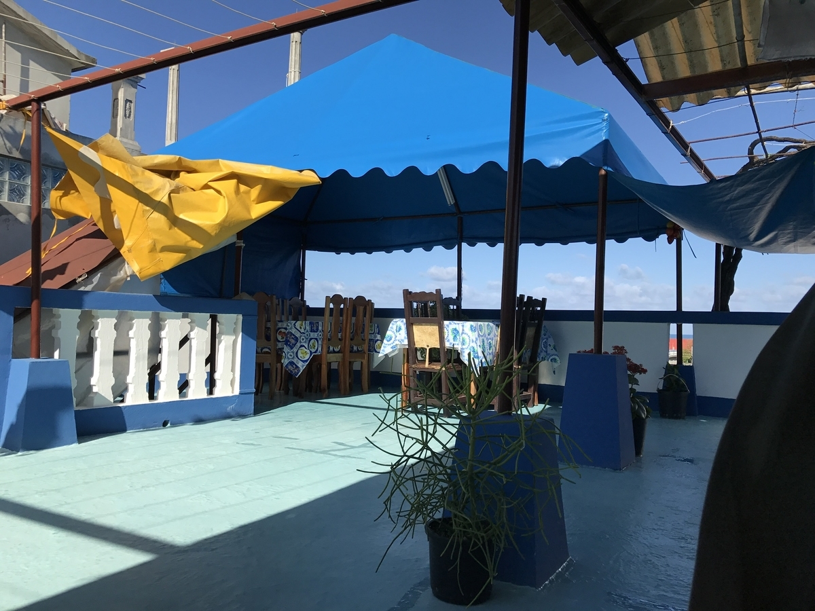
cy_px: 306
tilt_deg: +2.8
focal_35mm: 28
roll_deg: -1.3
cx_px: 408
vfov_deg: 49.7
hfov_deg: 63.4
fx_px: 659
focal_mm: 3.99
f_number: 1.8
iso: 20
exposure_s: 1/2336
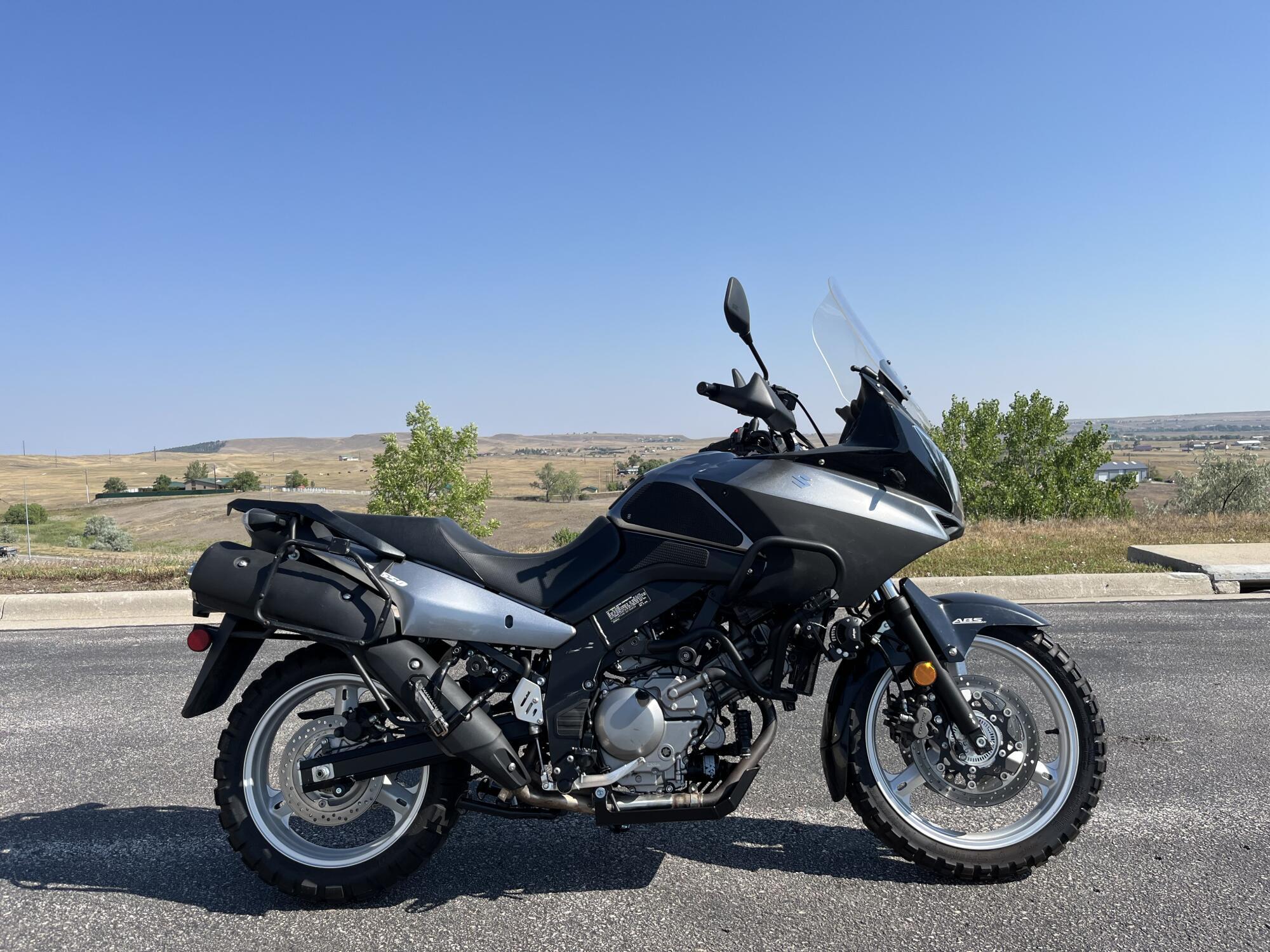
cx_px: 635
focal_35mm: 26
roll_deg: +2.7
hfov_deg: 67.3
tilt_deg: -2.9
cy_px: 476
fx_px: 954
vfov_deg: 53.1
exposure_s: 1/3413
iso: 50
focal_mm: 5.1
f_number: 1.6
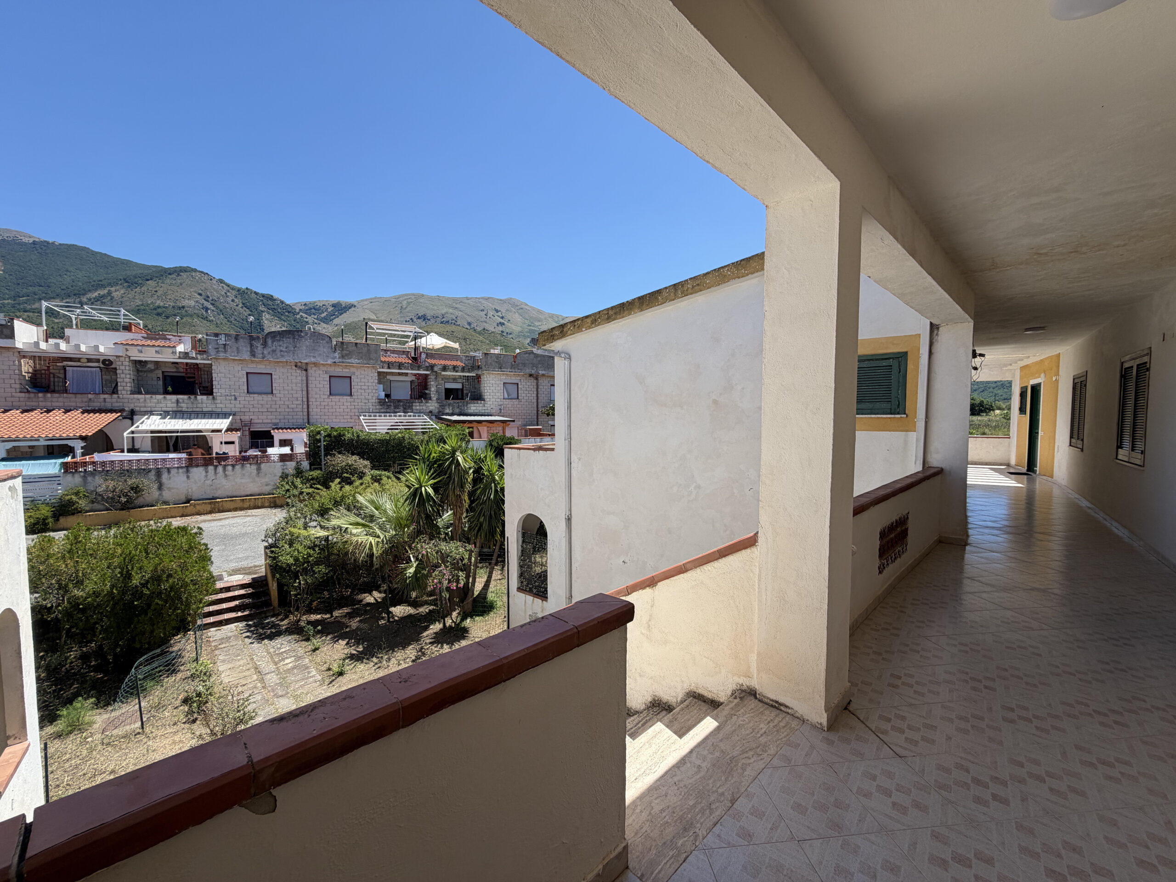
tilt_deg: -2.6
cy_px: 441
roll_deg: +0.3
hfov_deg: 102.1
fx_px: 476
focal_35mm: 14
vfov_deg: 85.7
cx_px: 588
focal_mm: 2.22
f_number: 2.2
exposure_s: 1/770
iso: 25
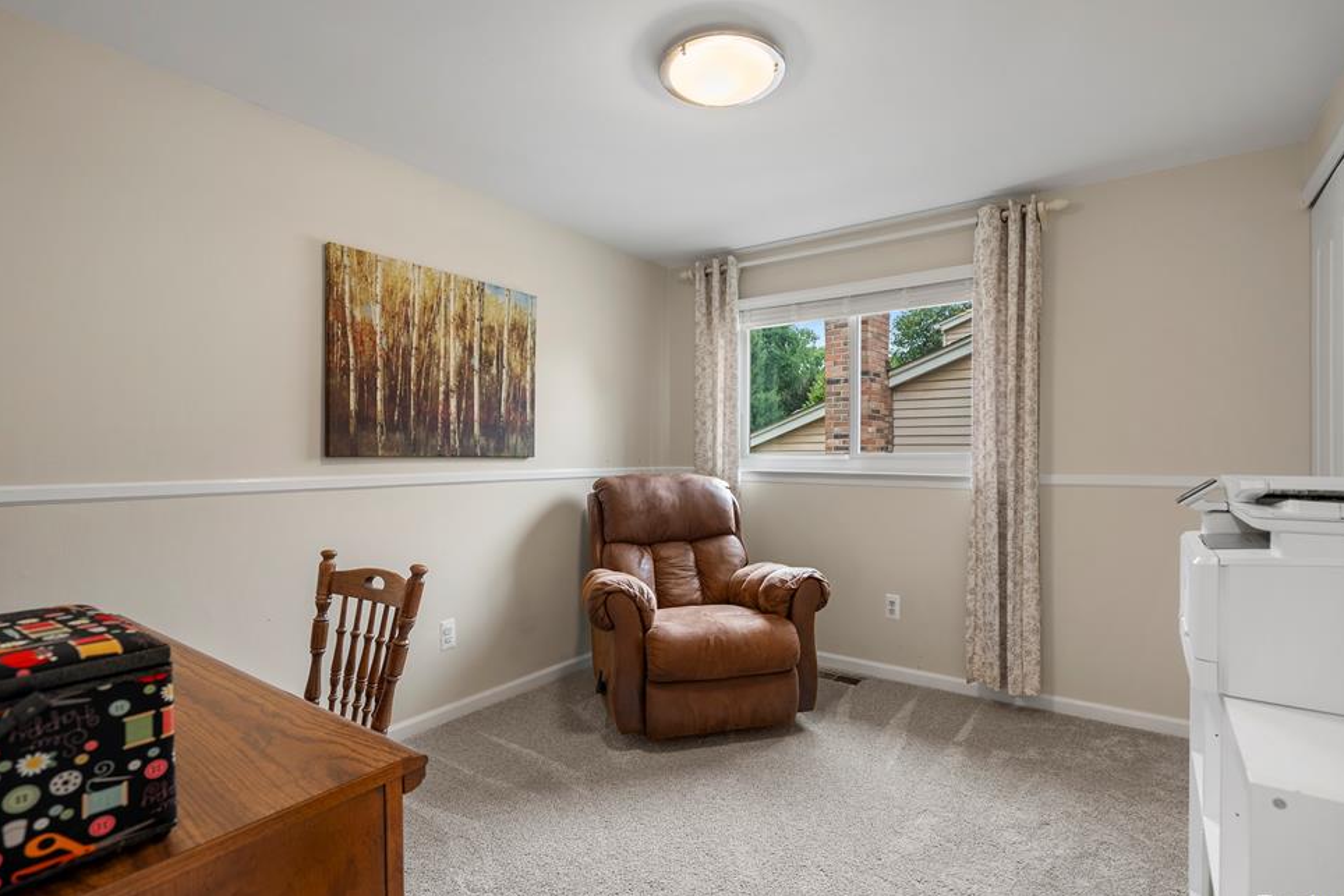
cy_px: 452
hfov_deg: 93.3
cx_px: 683
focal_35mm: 17
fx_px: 635
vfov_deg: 70.5
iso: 100
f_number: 4
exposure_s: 1/8
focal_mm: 16
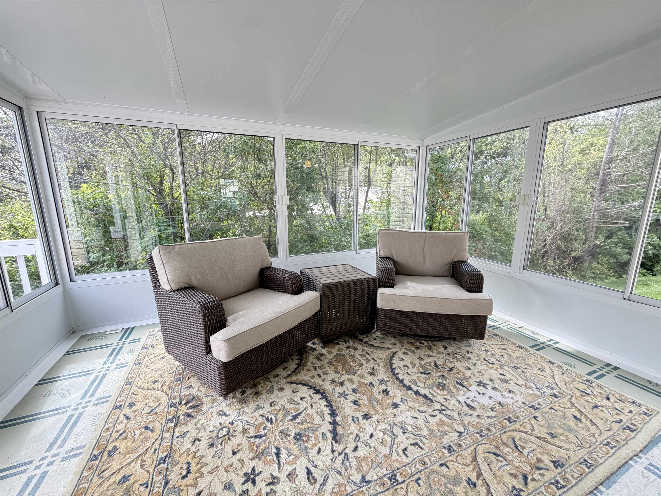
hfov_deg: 102.1
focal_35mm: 14
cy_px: 248
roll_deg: -0.9
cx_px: 330
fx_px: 267
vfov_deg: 85.7
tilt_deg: -11.1
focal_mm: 2.22
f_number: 2.2
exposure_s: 1/121
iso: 160
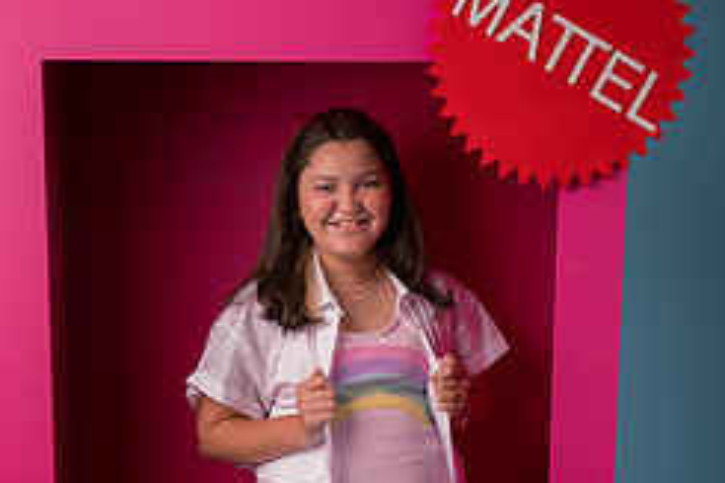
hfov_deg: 29.7
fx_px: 1368
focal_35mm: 68
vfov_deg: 19.4
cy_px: 495
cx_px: 323
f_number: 6.3
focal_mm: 37
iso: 125
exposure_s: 1/80
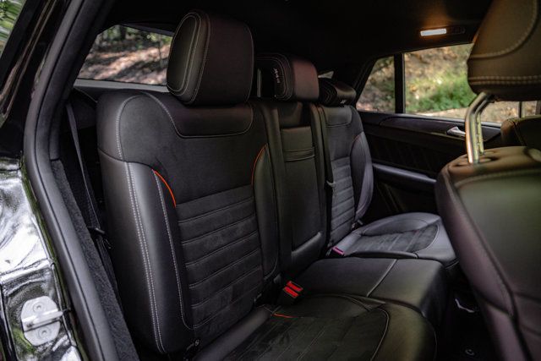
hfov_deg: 73.7
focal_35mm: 24
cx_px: 270
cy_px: 180
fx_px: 361
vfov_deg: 53.2
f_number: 2.8
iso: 1250
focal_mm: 24
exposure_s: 1/200
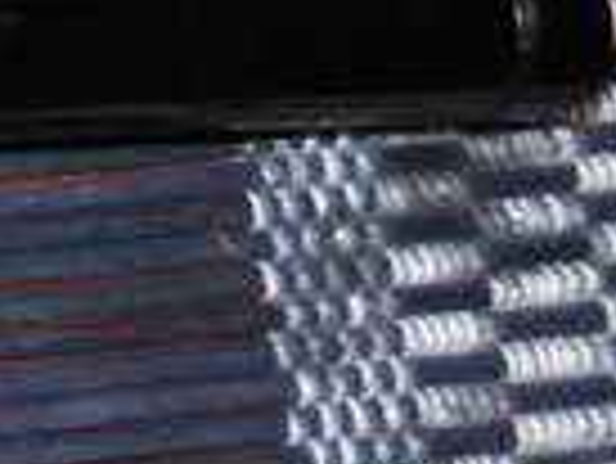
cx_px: -1160
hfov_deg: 10.3
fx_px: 2600
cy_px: -171
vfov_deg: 9.9
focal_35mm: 146
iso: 125
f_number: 3.1
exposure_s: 1/25
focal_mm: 4.5
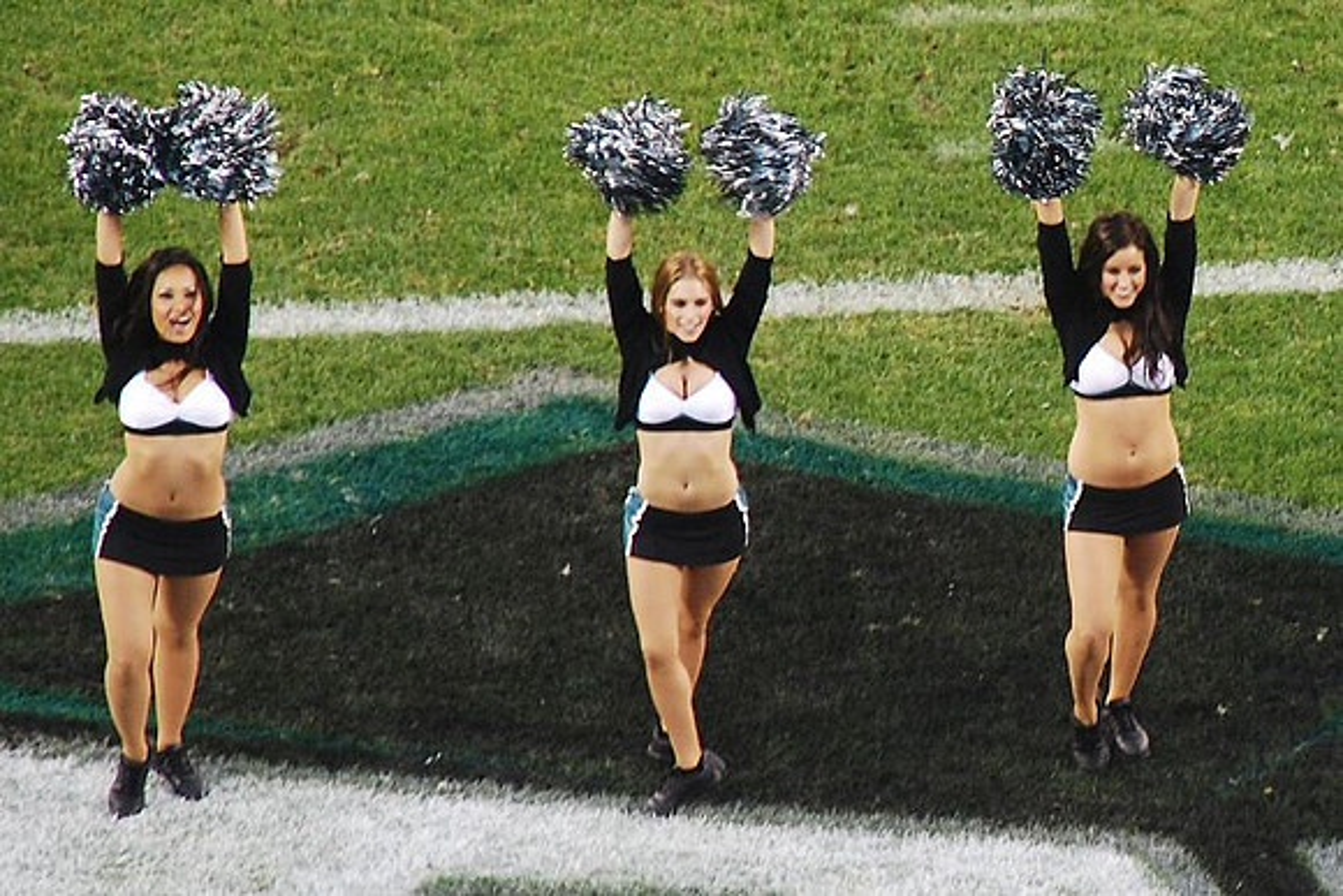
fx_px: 7556
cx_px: 672
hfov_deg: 10.2
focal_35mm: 202
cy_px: 448
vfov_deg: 6.8
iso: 400
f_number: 5.6
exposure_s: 1/50
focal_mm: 135
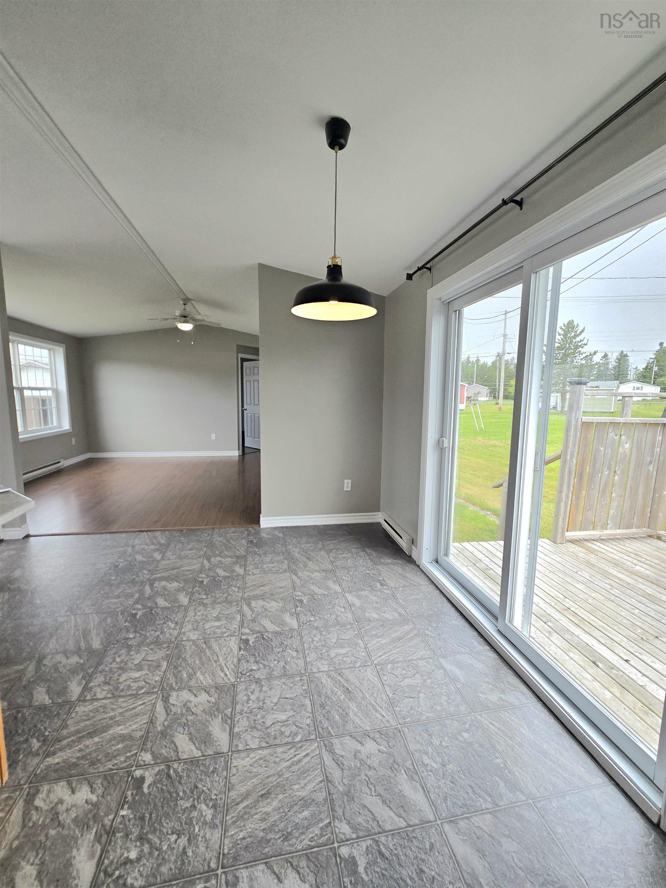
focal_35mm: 13
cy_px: 444
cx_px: 333
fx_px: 333
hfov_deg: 89.9
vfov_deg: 106.2
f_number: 2.2
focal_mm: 2.2
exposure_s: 1/323
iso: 50
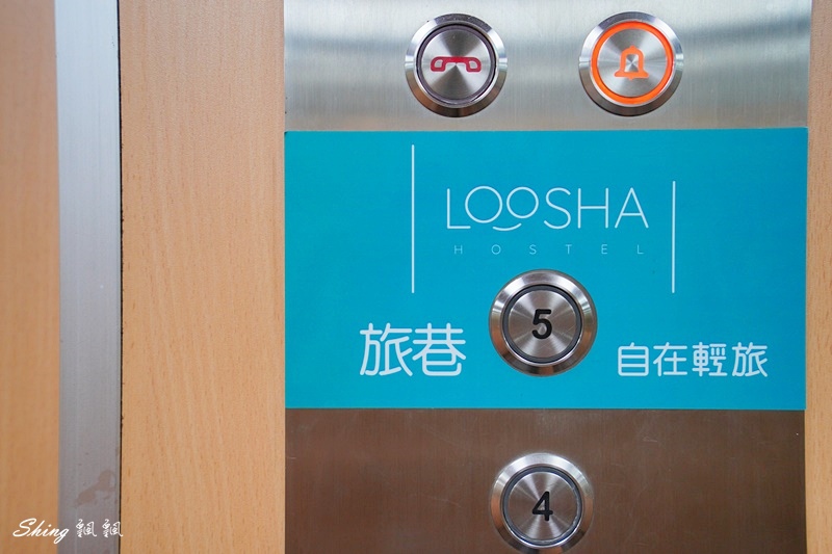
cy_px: 277
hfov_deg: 54.4
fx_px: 809
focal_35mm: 35
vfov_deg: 37.8
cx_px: 416
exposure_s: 1/50
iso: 1000
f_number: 5.6
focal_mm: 35
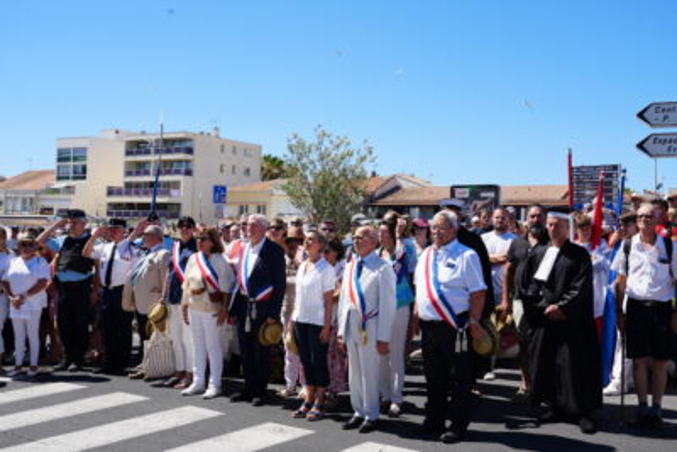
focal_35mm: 36
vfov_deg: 36.9
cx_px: 338
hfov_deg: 53.1
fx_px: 677
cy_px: 226
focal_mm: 36
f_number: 10
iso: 100
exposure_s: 1/160
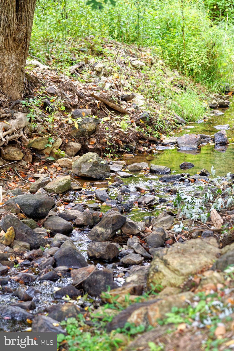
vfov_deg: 17.1
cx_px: 117
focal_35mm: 120
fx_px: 1169
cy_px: 176
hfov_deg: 11.4
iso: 640
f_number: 4
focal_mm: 120
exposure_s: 1/80
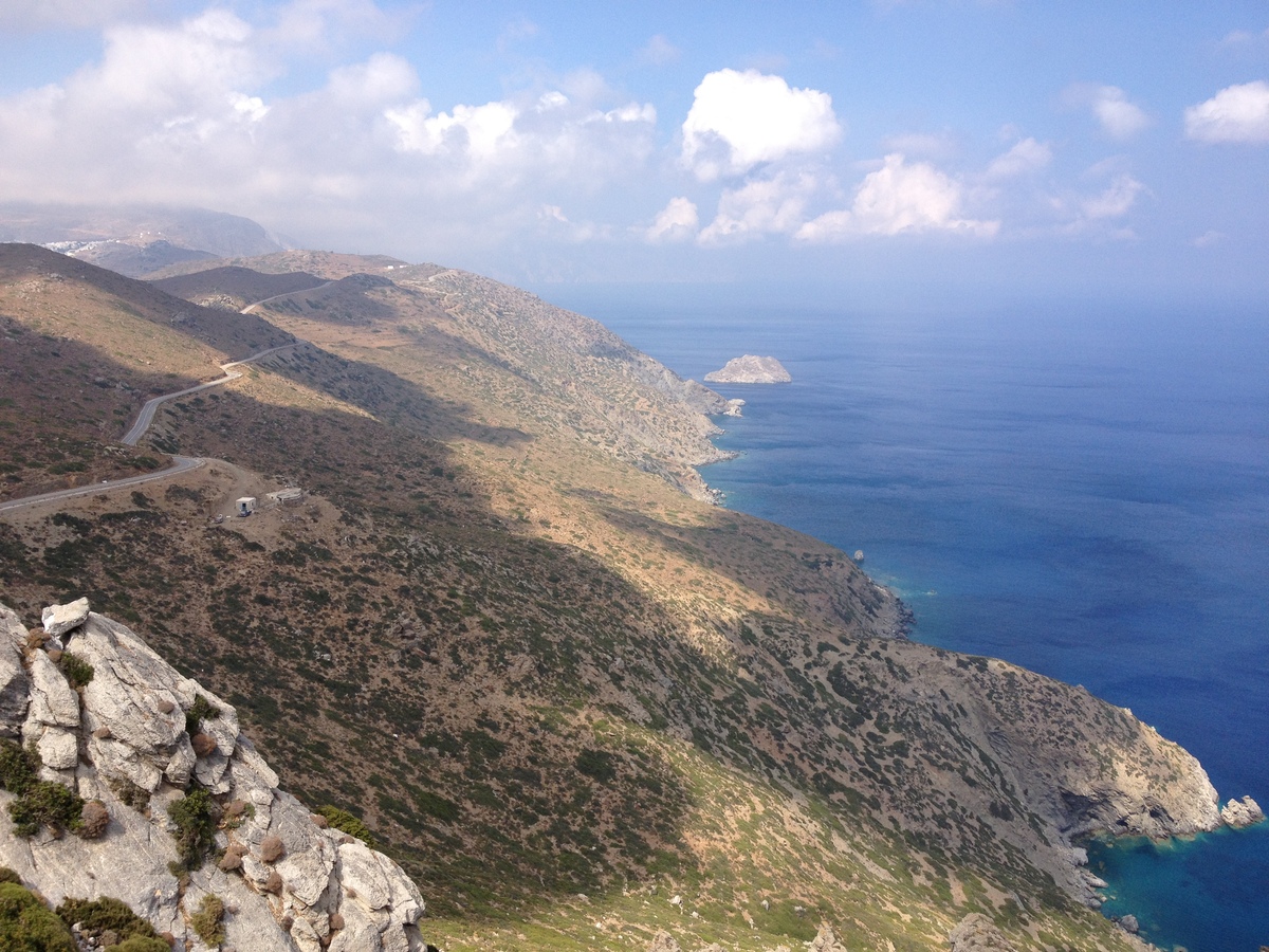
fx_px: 1283
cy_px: 476
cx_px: 634
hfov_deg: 52.6
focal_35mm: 35
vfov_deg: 40.7
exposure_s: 1/1453
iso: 50
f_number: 2.4
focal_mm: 4.28
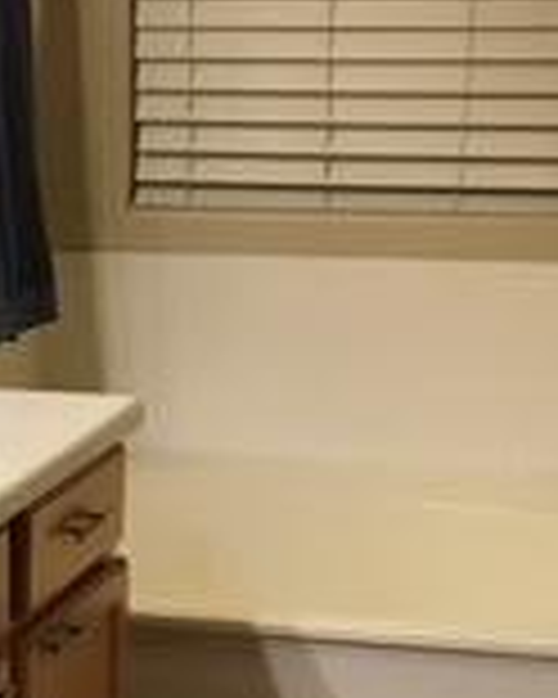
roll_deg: +1.6
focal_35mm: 117
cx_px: -9
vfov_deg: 16.1
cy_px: 693
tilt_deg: -17.9
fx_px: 2415
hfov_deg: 13.0
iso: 32
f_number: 2.2
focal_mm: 4.15
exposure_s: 1/30
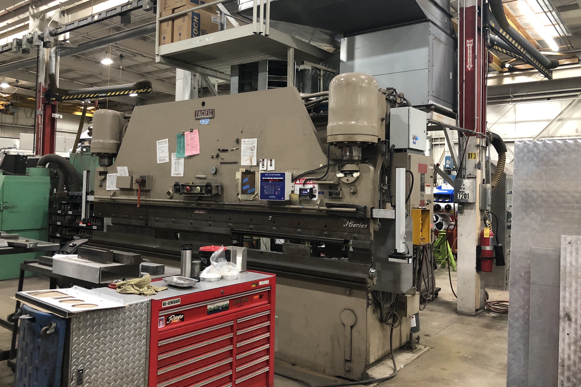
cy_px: 169
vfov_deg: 43.5
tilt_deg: +1.1
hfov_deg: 61.9
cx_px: 288
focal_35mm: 30
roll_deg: +0.3
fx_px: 484
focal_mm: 3.99
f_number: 1.8
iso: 64
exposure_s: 1/15
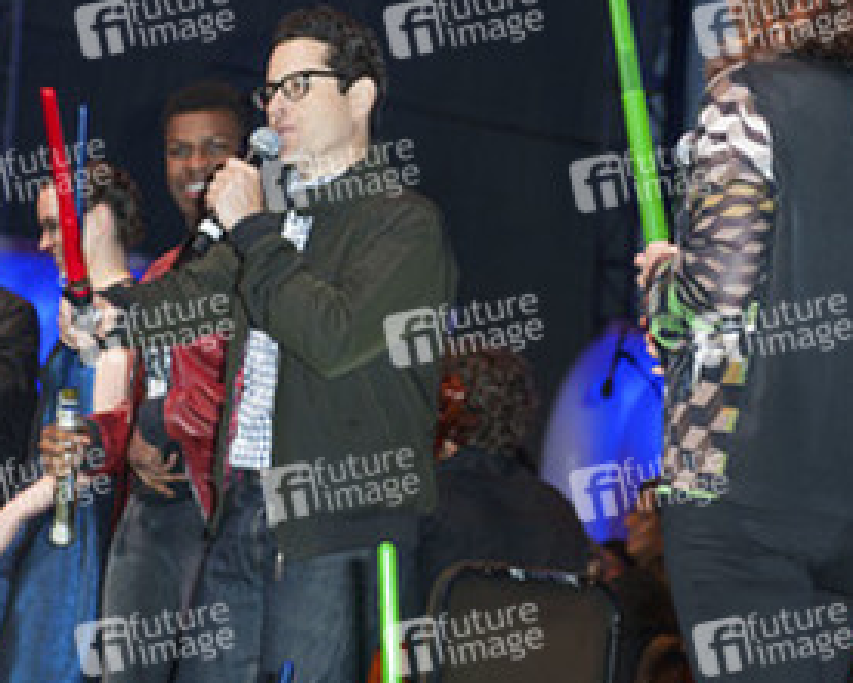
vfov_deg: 14.4
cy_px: 253
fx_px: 2702
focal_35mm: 107
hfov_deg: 17.9
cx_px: 380
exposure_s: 1/250
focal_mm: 70
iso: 640
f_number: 4
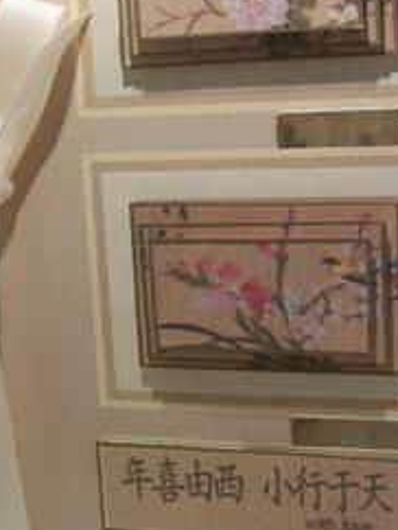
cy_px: 180
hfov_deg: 21.9
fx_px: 1025
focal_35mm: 67
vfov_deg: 28.8
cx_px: 256
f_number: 2.7
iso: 80
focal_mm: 6
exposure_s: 1/58.9
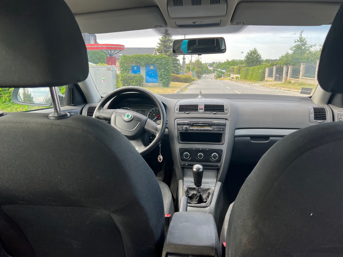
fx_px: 258
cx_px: 172
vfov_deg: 53.1
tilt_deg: -13.2
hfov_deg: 67.3
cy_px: 128
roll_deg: -1.4
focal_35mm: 26
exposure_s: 1/230
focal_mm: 5.7
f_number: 1.5
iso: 40
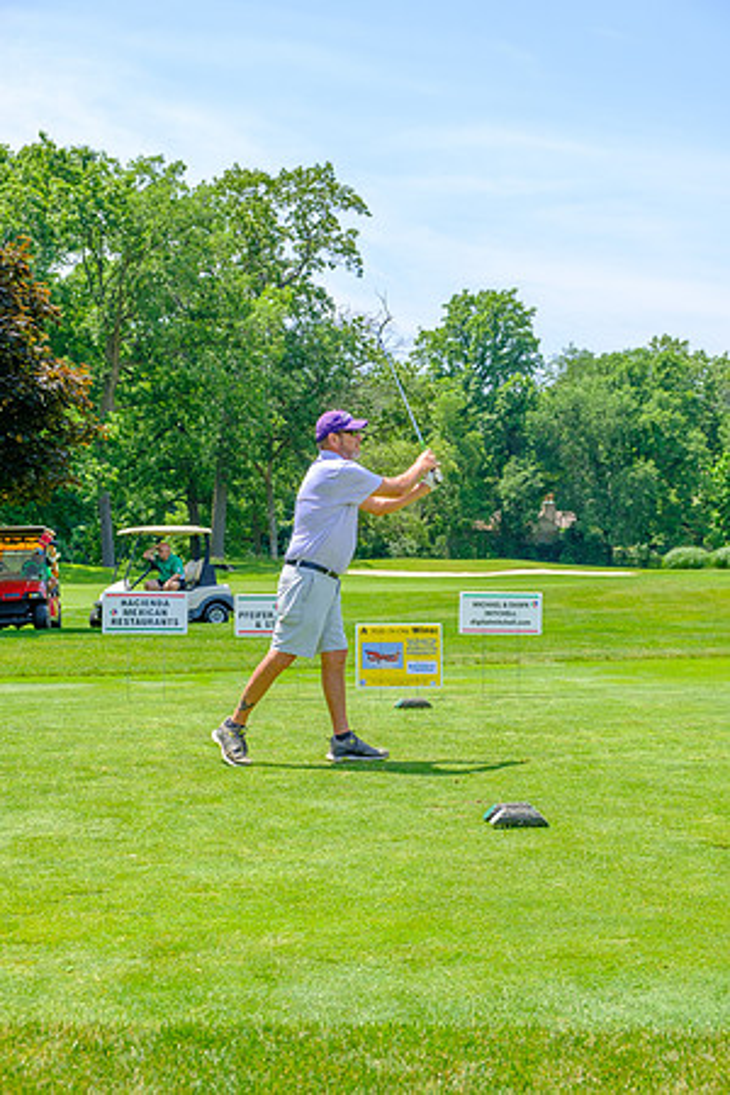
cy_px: 548
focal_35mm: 54
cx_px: 365
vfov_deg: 36.9
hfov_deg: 25.1
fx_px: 1642
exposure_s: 1/500
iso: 200
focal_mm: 35.8
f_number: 5
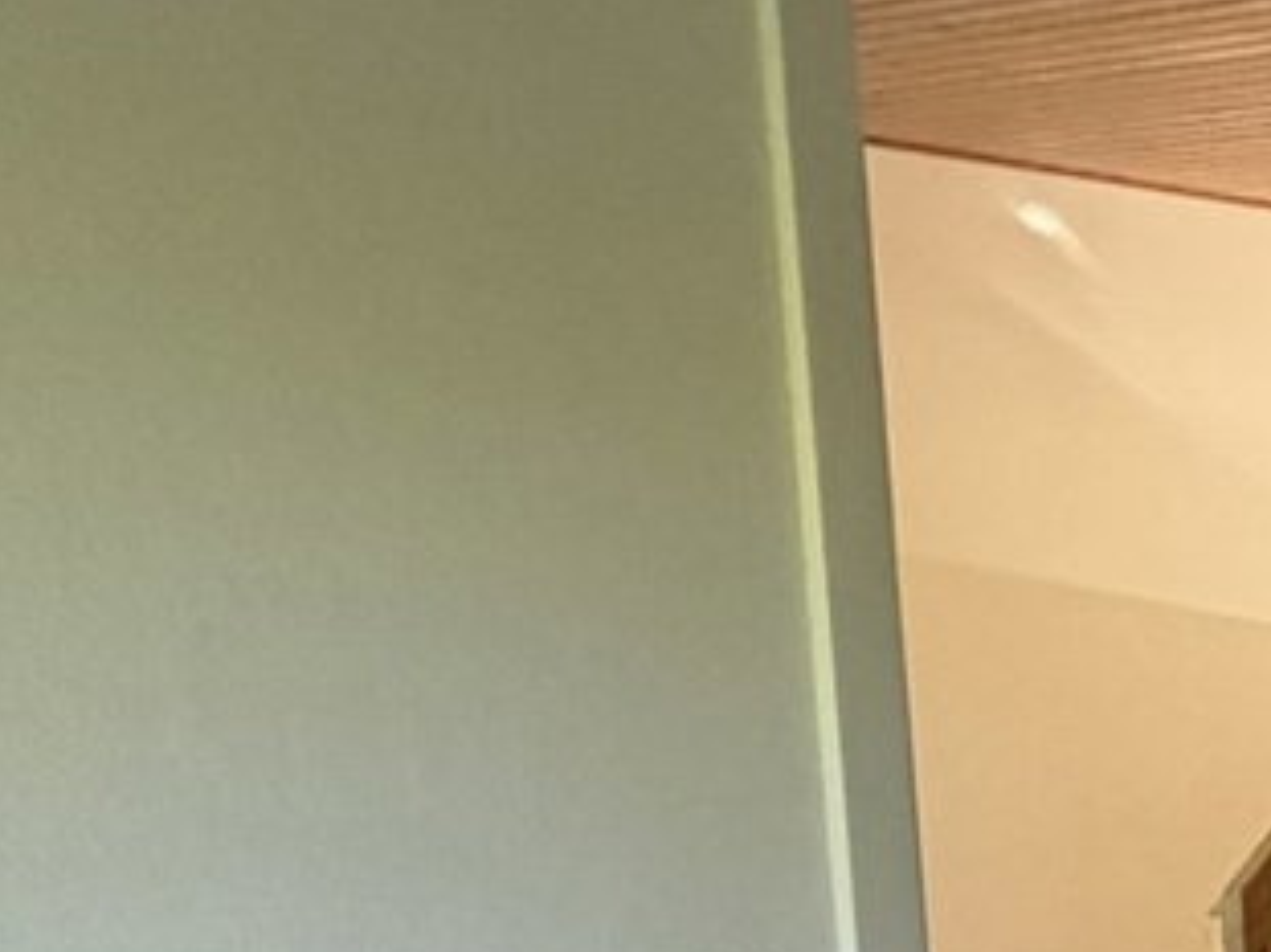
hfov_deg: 18.8
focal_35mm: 72
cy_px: 1042
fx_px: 2643
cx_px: 2452
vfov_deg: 19.6
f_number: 2.2
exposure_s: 1/102
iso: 320
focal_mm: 2.22
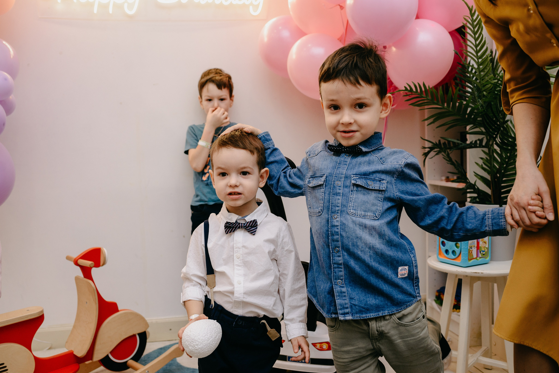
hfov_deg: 54.4
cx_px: 280
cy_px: 186
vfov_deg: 37.9
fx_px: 544
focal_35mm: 35
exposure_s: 1/160
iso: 400
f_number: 3.5
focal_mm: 35
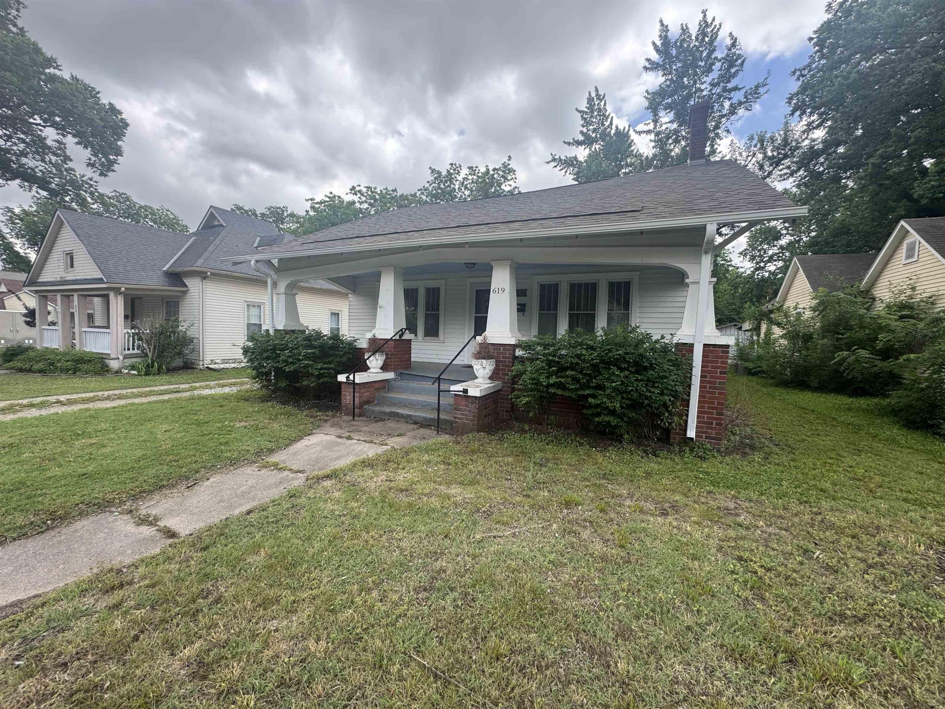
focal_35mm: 14
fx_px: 382
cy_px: 354
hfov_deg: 102.1
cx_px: 472
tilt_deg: -2.9
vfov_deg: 85.7
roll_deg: -1.4
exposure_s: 1/368
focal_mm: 2.22
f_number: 2.2
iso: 40
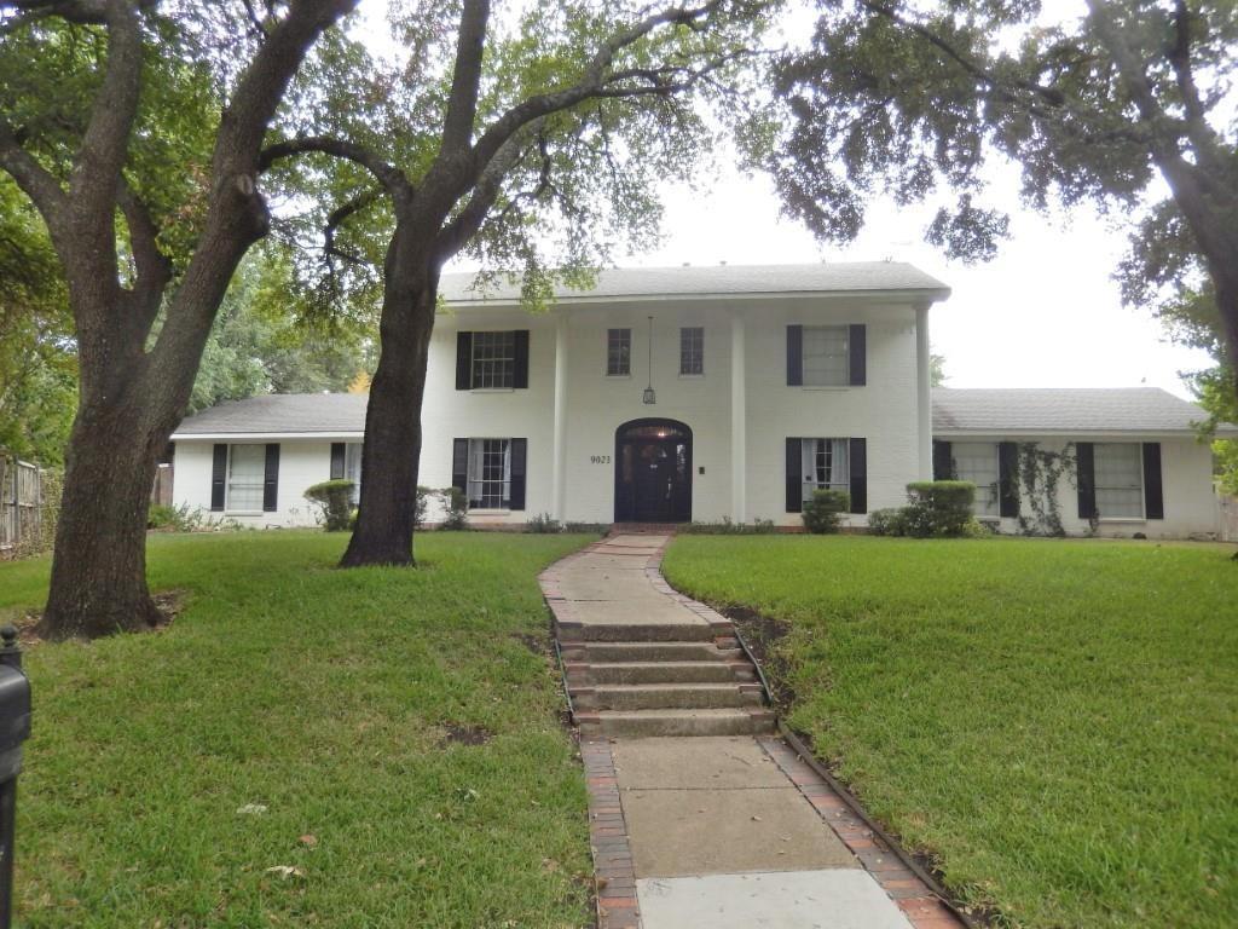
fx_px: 894
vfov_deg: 54.9
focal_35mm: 25
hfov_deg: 69.4
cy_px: 464
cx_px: 619
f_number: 3.4
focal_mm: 4.5
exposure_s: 1/160
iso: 125
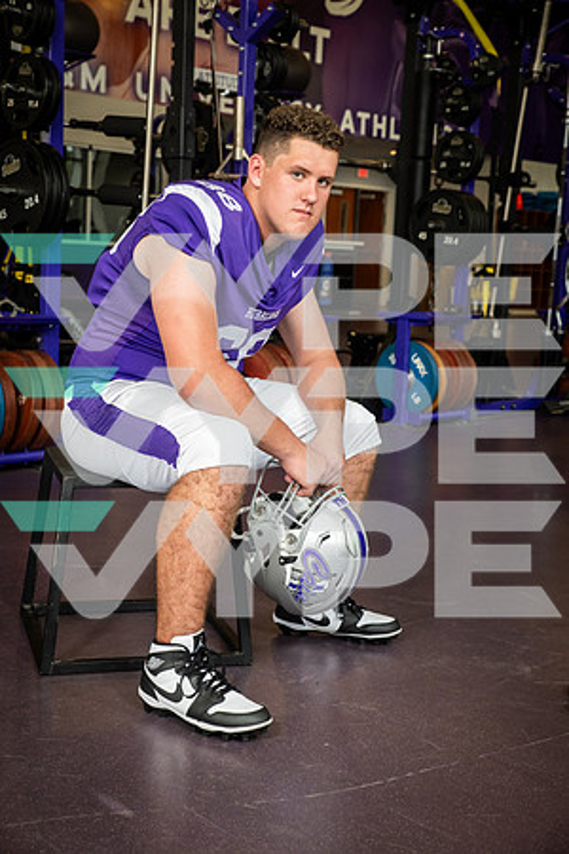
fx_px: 1304
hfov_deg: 24.6
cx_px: 284
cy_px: 427
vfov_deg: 36.2
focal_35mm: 55
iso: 800
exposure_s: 1/250
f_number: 7.1
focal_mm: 55
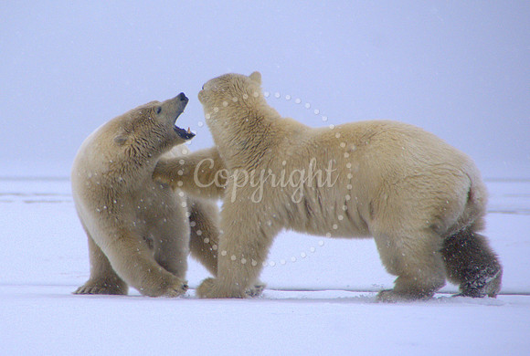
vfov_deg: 4.0
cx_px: 265
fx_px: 5092
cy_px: 178
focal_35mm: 345
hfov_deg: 6.0
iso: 200
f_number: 6.3
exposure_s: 1/320
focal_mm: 230
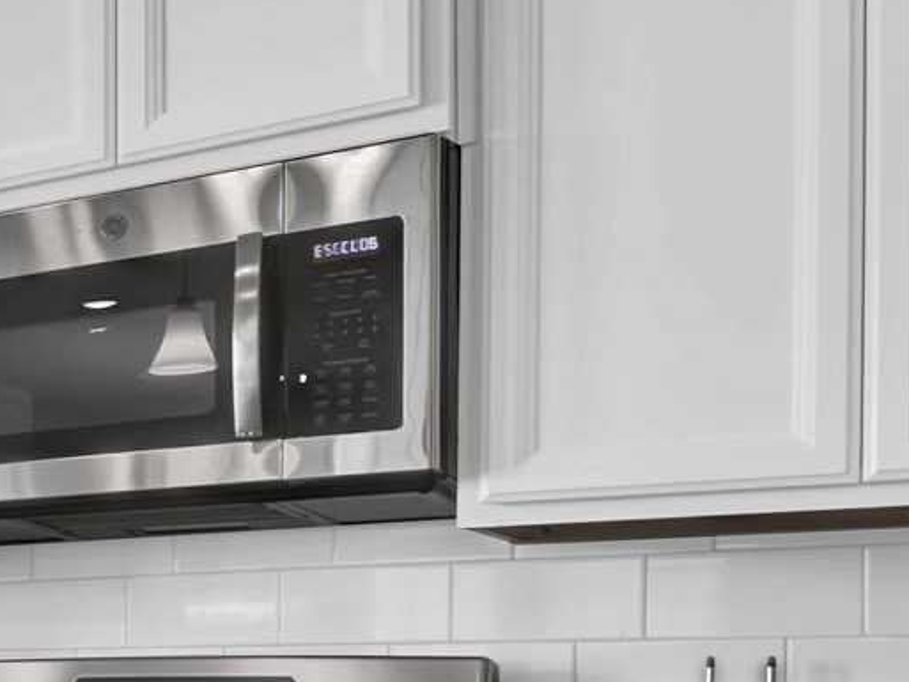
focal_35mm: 61
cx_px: -634
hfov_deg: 22.3
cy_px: 764
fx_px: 1602
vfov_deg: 22.6
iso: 100
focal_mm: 15
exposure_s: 1/25
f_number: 8
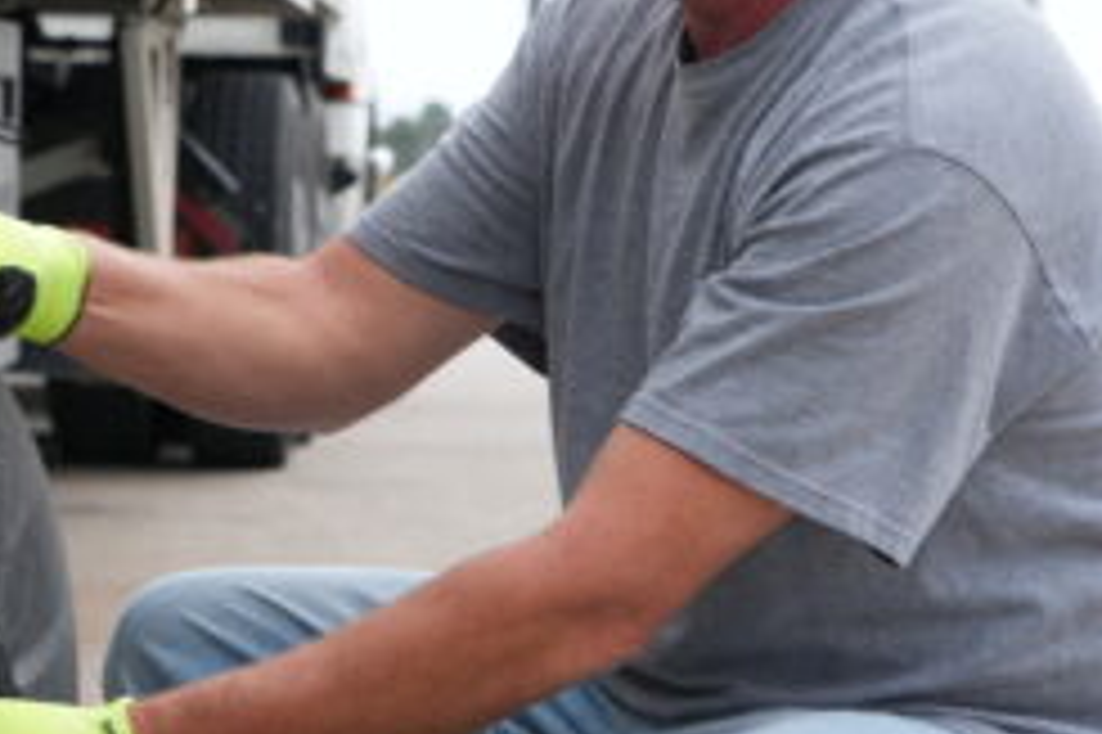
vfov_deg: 8.7
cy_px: 381
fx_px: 4803
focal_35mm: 157
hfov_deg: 13.0
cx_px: 108
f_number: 6.3
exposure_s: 1/200
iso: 400
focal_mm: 60
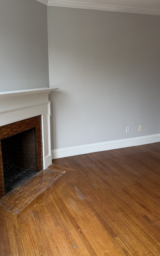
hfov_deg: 44.1
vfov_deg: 66.5
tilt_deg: -14.5
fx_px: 195
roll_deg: +1.9
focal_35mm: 28
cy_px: 124
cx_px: 58
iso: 160
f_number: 1.78
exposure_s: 1/121
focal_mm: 6.76
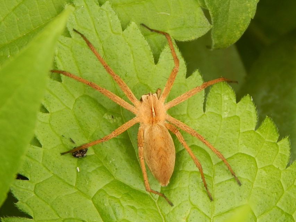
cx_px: 148
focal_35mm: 160
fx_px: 1368
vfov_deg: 9.3
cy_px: 111
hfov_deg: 12.3
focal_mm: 28.7
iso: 125
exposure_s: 1/40
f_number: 5.1
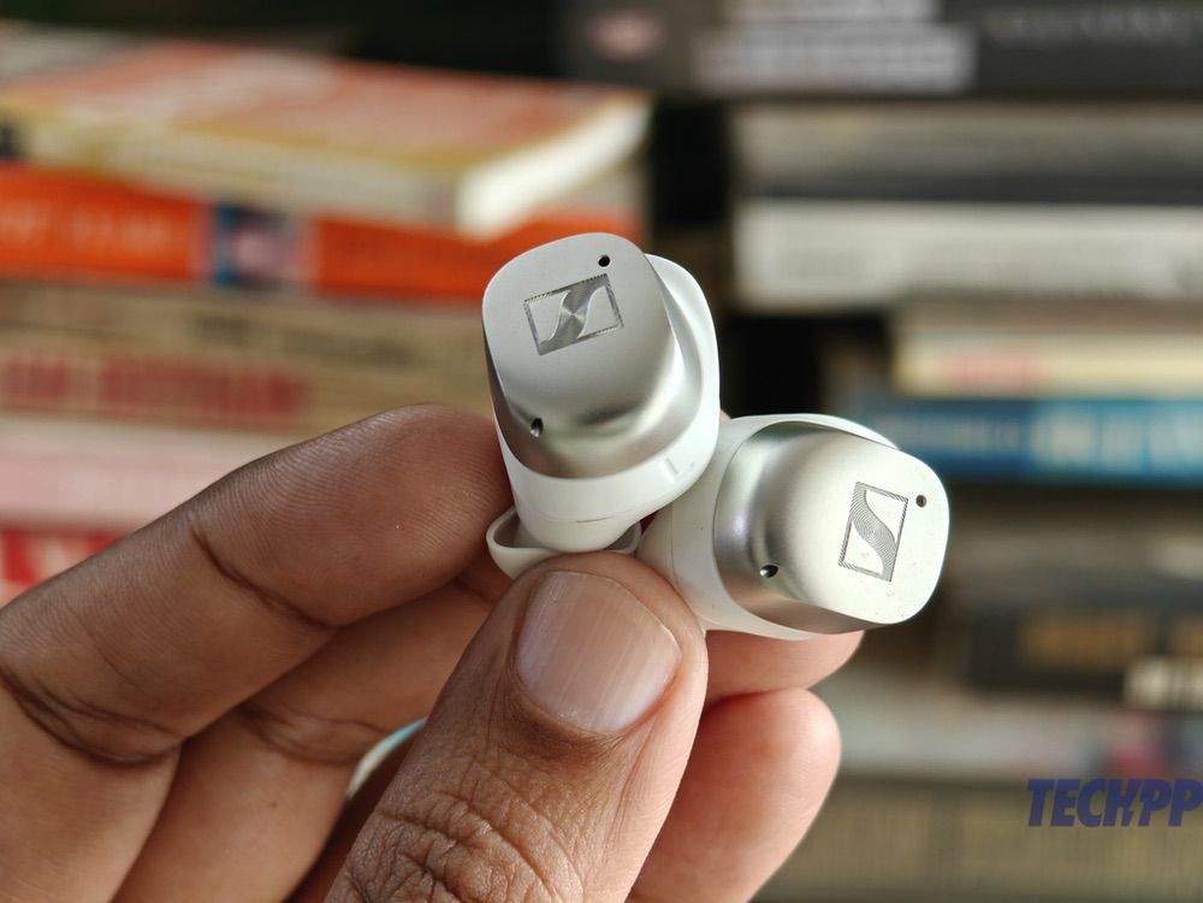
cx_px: 602
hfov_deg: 27.8
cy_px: 452
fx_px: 2433
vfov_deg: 21.0
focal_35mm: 70
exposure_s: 1/50
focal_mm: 13.3
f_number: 14
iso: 200
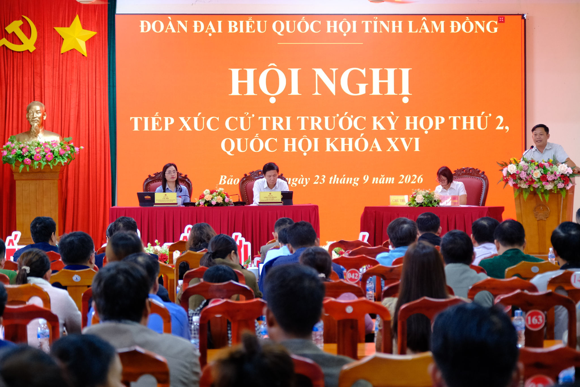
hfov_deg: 22.4
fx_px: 1466
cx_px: 290
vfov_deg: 15.0
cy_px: 194
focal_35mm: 91
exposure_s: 1/40
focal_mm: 60.8
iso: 1600
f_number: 4
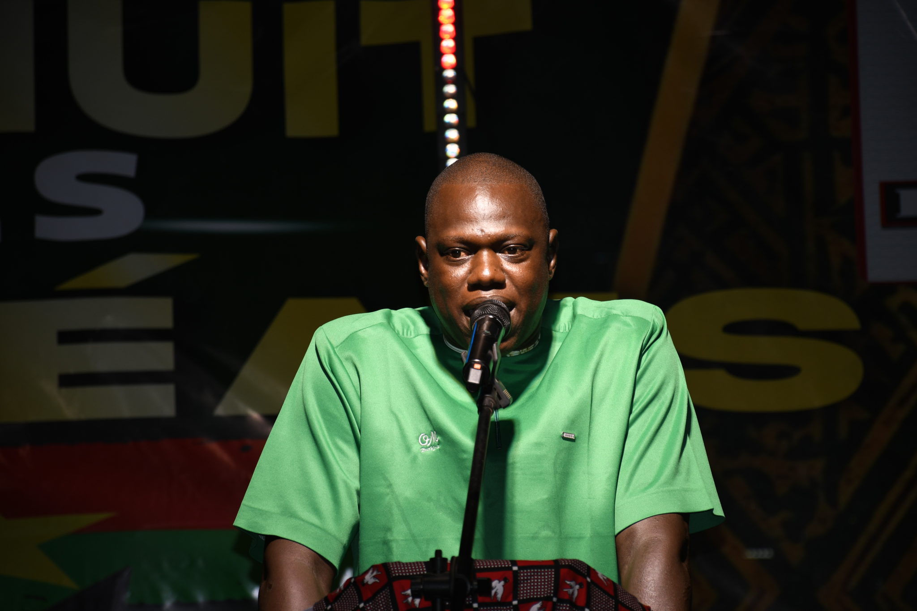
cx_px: 458
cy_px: 306
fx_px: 5348
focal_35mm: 210
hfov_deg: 9.8
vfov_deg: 6.5
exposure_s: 1/60
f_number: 5.6
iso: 200
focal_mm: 140
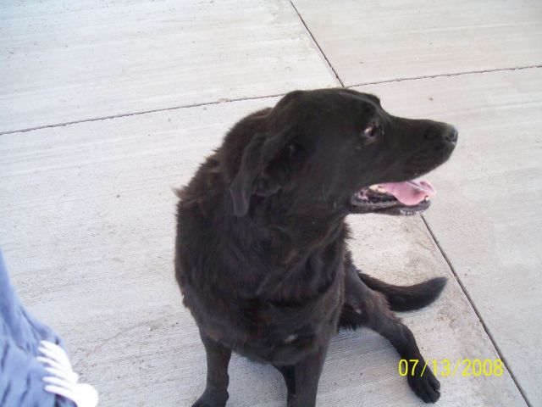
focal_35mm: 36
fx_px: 564
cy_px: 204
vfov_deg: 39.7
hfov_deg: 51.4
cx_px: 271
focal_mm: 6
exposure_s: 1/168
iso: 80
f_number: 2.7
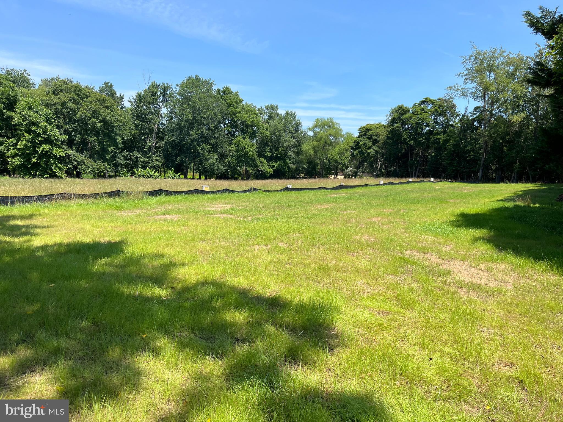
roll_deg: -3.4
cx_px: 282
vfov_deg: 53.1
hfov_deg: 67.3
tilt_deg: -5.6
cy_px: 211
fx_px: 423
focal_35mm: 26
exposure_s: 1/2309
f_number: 1.6
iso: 50
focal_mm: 5.1
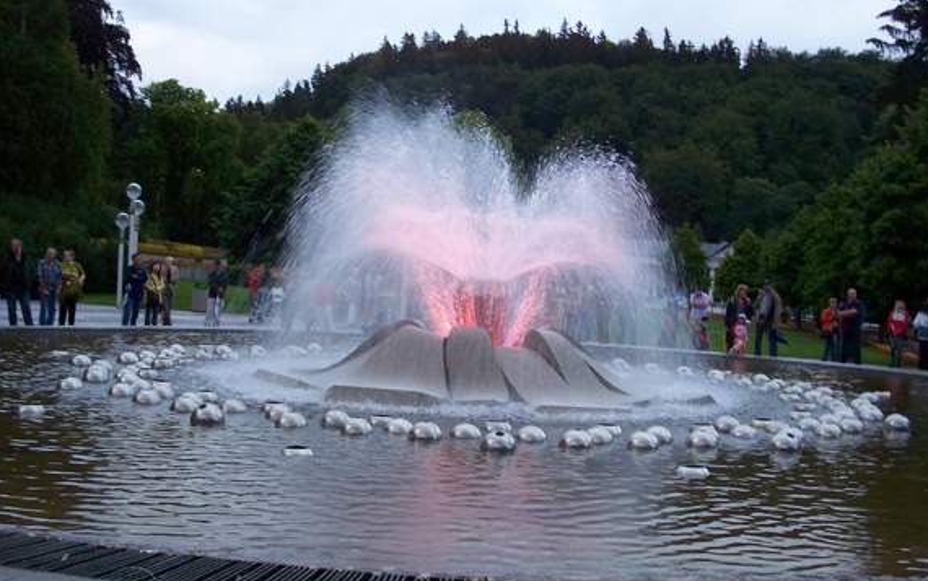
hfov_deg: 45.2
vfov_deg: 29.2
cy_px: 335
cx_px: 440
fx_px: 1113
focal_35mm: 44
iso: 200
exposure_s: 1/25
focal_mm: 7.8
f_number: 2.8
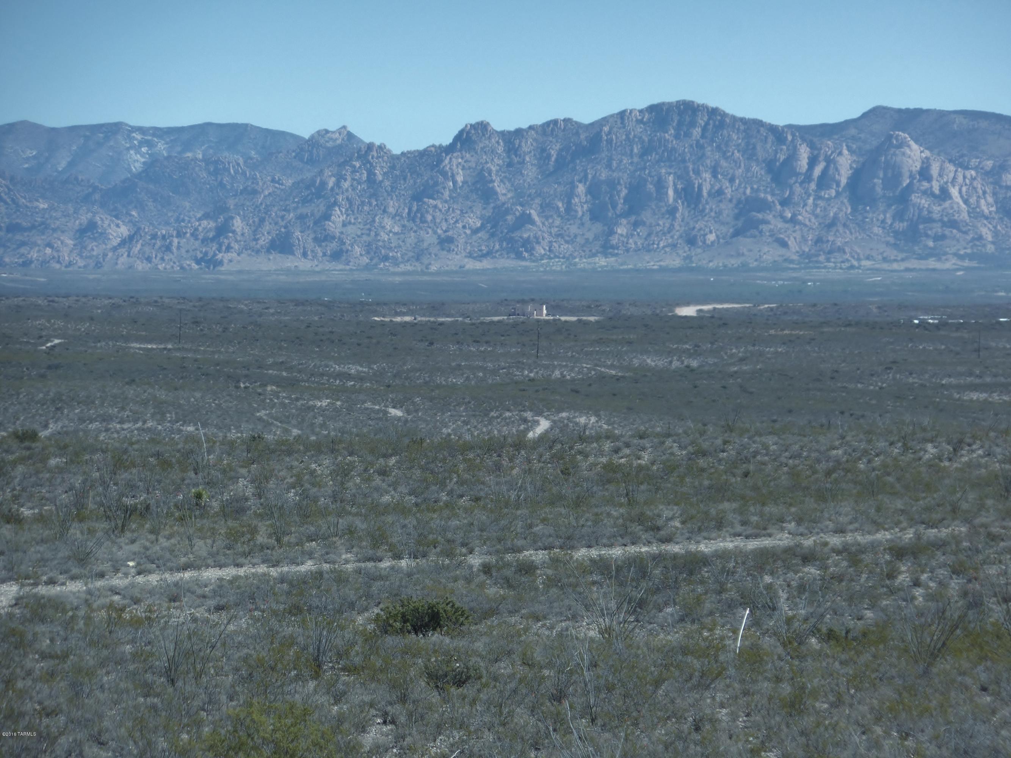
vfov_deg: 6.8
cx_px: 506
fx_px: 6337
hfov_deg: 9.1
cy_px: 379
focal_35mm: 217
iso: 80
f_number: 4.8
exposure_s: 1/500
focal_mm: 38.6
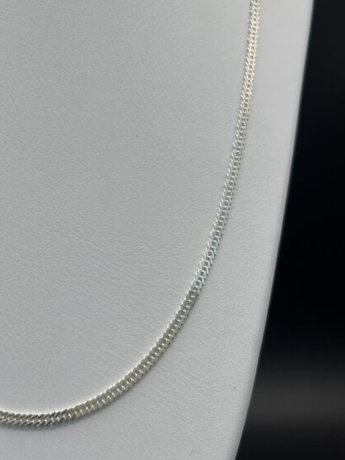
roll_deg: +0.4
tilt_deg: -11.7
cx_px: 51
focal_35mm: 48
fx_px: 638
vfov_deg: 39.7
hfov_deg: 29.3
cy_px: 229
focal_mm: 5.1
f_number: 1.6
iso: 50
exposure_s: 1/390
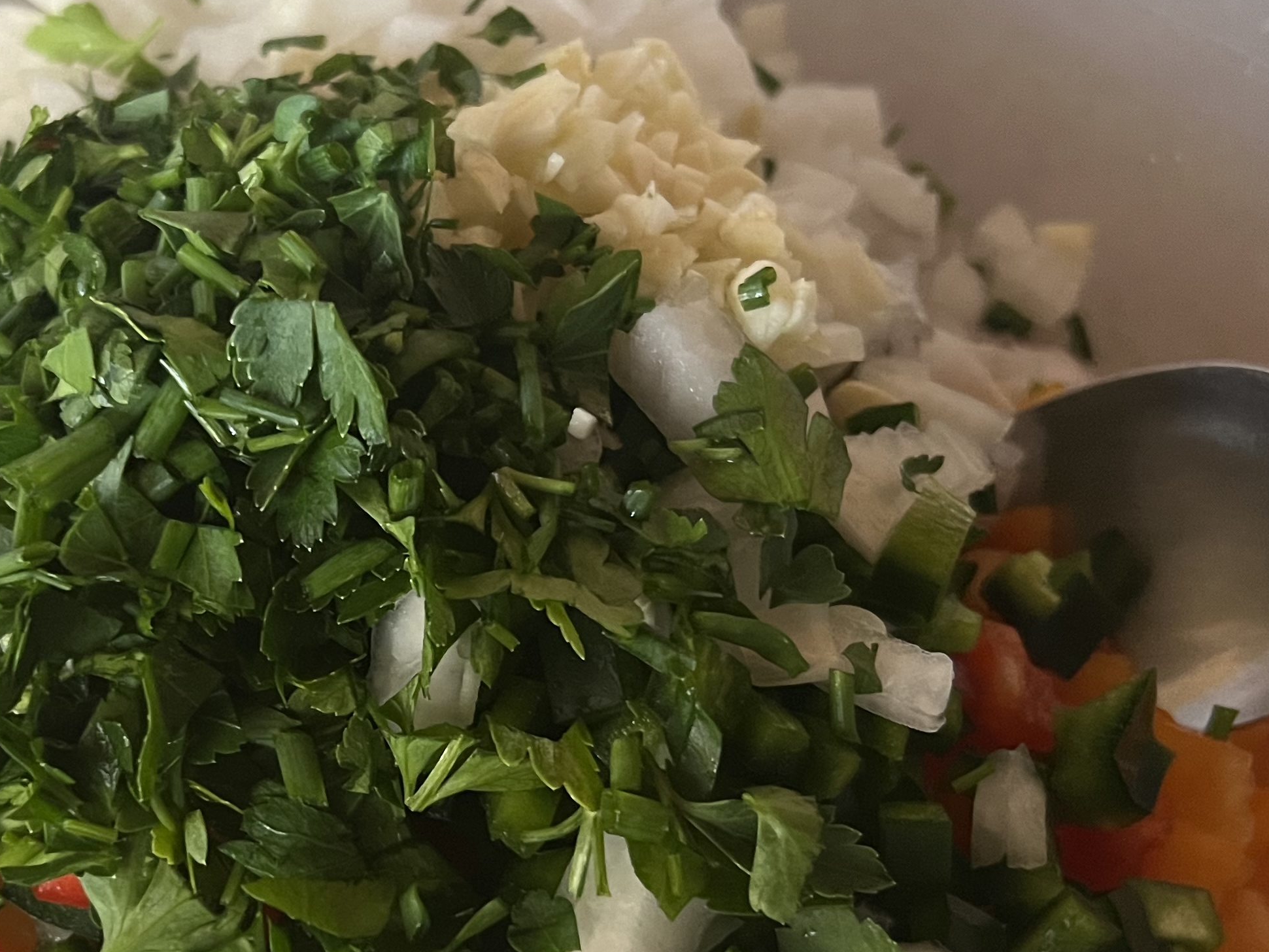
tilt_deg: -54.0
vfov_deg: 26.9
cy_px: 638
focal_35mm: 54
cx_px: 326
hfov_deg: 34.8
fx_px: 1980
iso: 500
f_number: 1.5
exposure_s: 1/44
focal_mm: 5.7
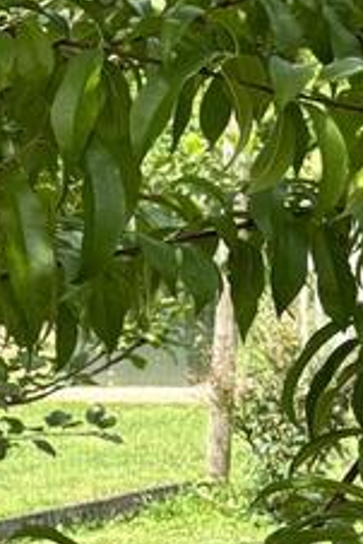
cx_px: -596
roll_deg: +0.6
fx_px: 1948
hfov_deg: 9.2
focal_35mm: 129
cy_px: 298
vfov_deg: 15.9
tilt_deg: -5.9
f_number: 1.6
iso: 50
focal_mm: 5.96
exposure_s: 1/732
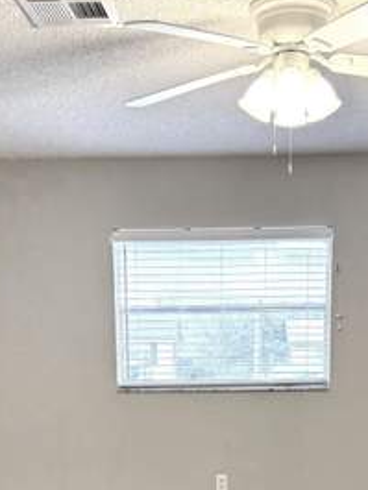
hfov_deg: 25.2
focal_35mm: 58
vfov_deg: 31.1
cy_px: 477
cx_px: 220
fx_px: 821
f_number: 1.78
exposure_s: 1/60
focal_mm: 6.76
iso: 125
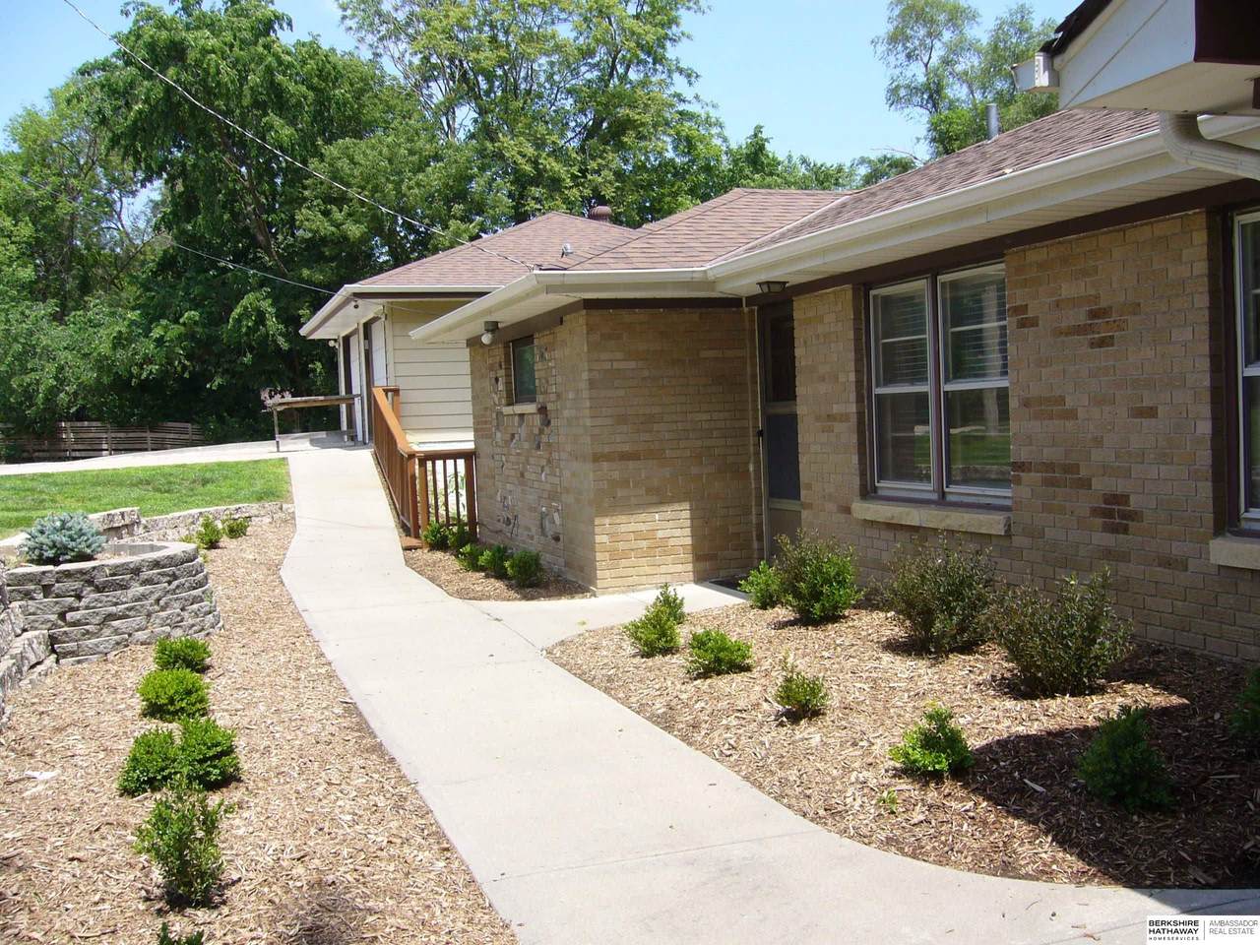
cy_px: 472
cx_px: 630
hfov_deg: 52.6
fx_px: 1274
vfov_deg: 40.7
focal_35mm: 35
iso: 80
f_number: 5.6
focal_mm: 5.8
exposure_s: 1/200
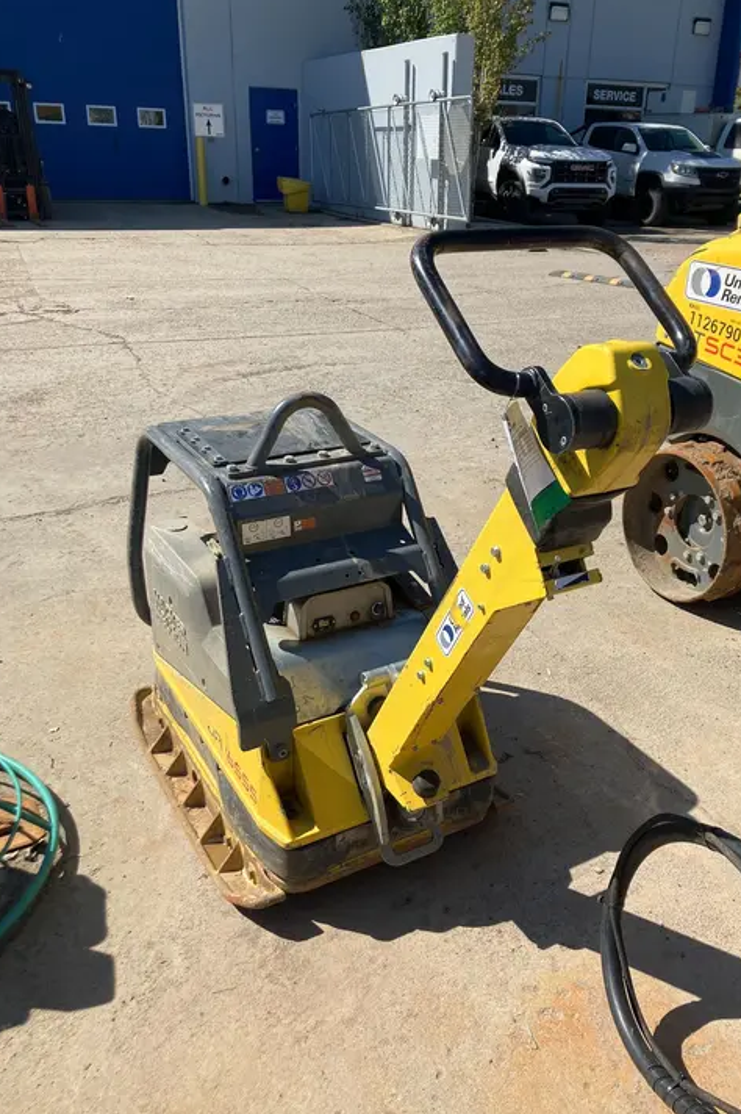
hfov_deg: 43.5
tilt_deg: -22.7
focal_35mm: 30
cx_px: 406
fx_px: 927
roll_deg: -1.9
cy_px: 561
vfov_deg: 62.0
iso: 32
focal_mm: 3.99
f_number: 1.8
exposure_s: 1/2208
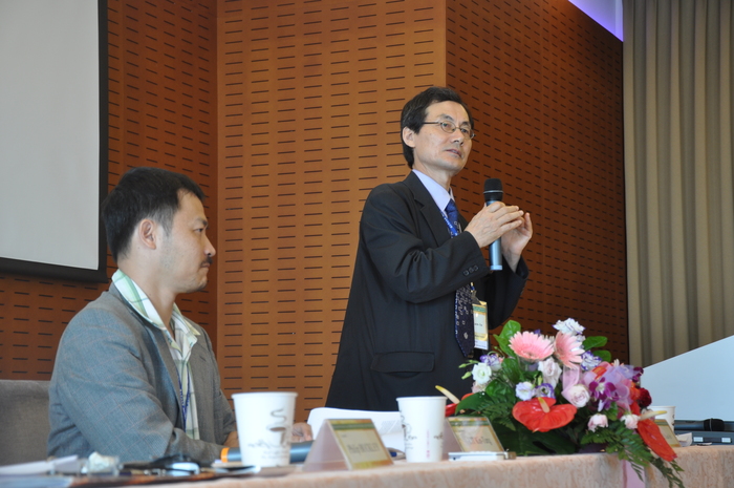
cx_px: 367
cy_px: 244
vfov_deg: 17.5
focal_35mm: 78
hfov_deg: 26.0
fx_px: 1588
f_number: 5.6
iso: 400
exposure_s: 1/30
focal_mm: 52
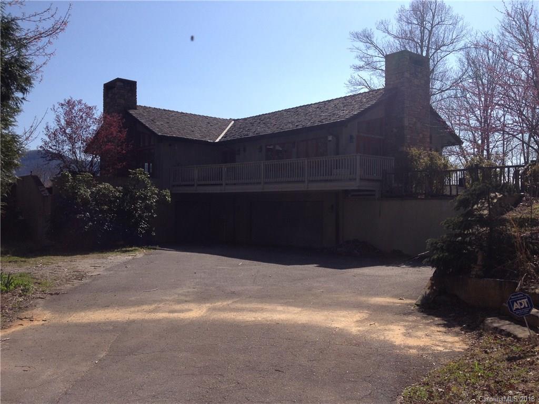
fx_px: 545
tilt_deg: +0.0
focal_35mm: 35
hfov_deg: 52.6
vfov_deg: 40.7
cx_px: 270
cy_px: 202
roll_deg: -1.4
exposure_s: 1/1972
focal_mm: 4.28
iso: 50
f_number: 2.4
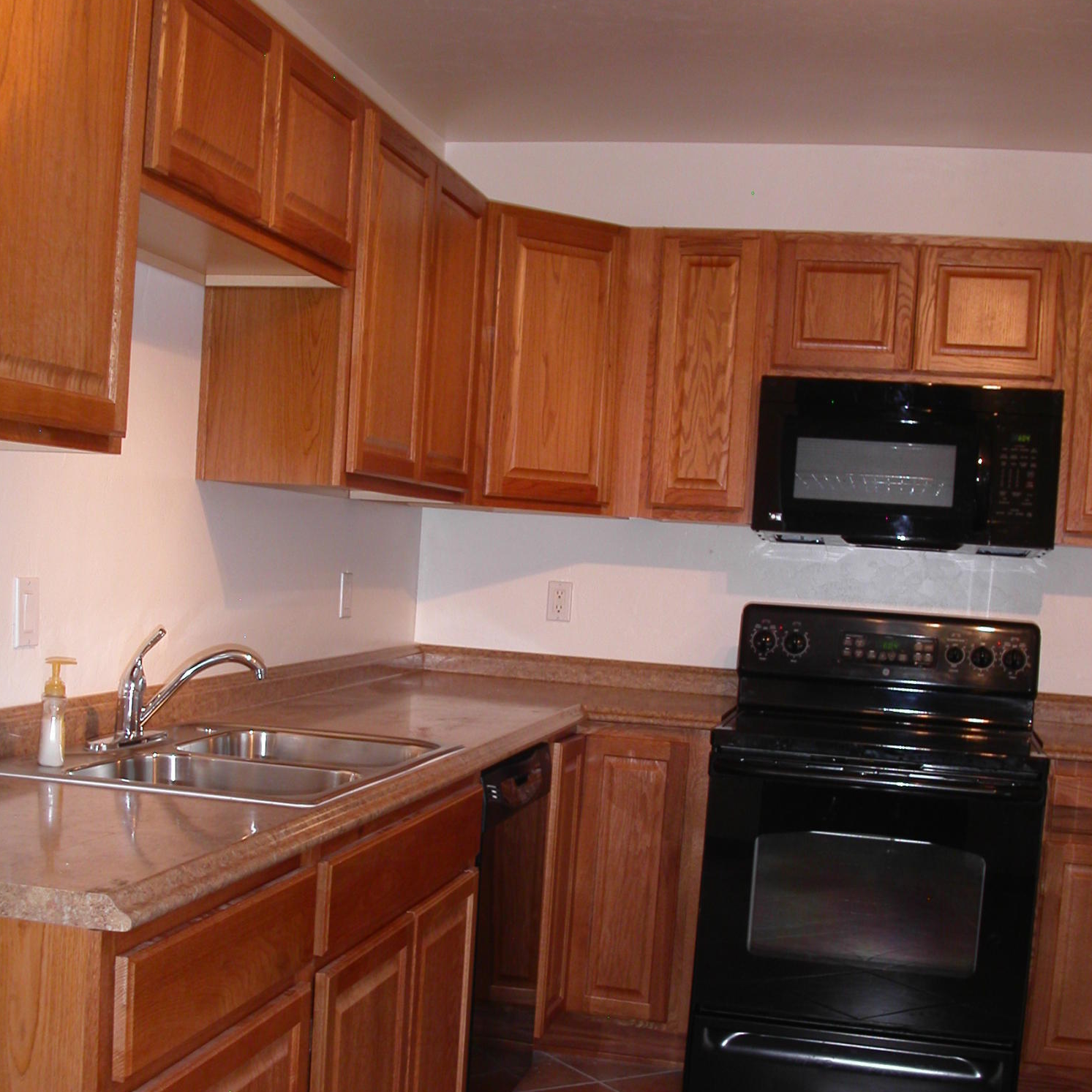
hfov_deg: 37.6
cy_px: 663
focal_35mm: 45
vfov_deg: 37.4
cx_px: 545
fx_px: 1606
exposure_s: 1/30
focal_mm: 7.8
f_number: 2.8
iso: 100
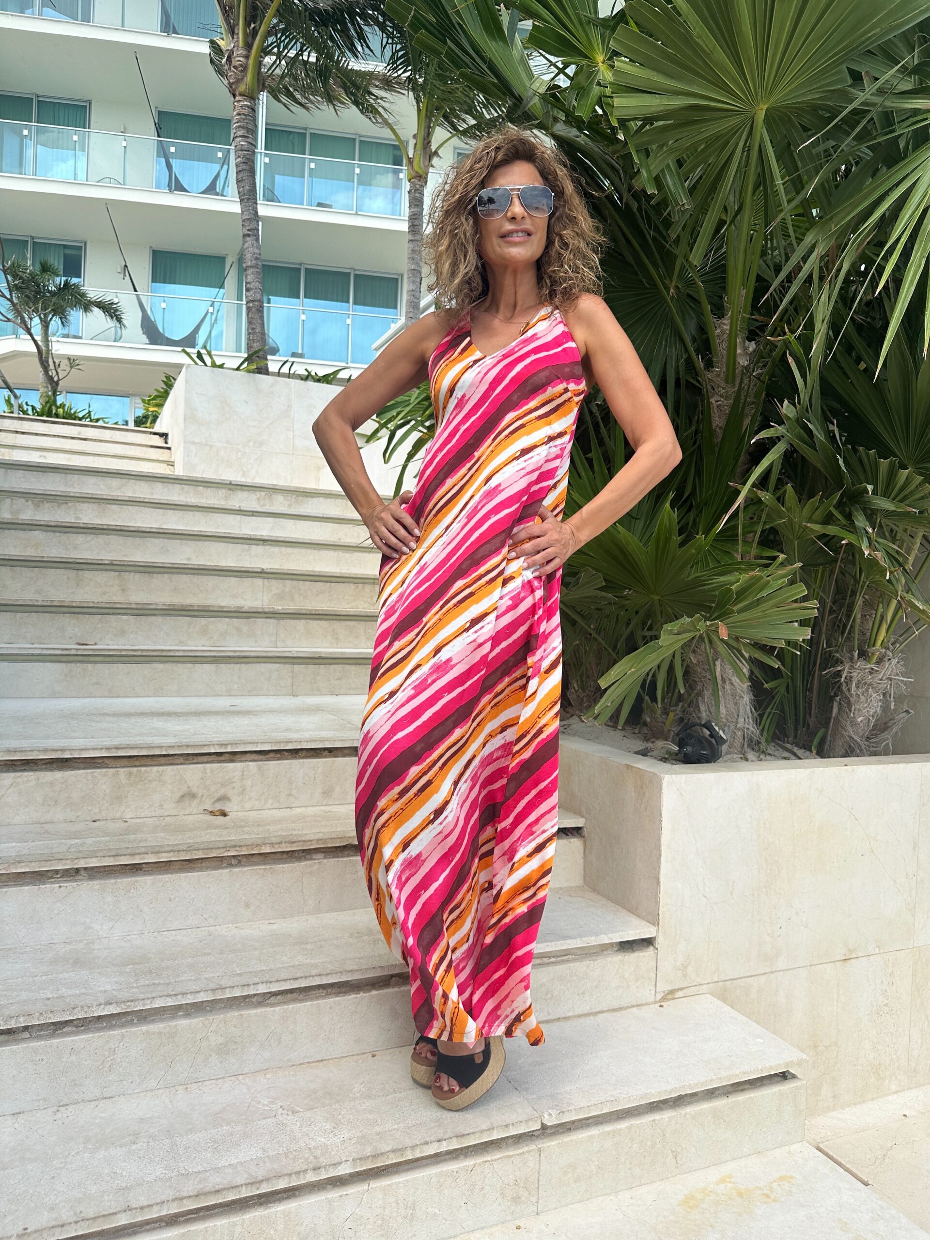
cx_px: 465
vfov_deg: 71.6
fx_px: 860
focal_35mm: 24
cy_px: 620
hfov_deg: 56.8
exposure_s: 1/2525
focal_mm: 6.86
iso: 80
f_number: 1.78
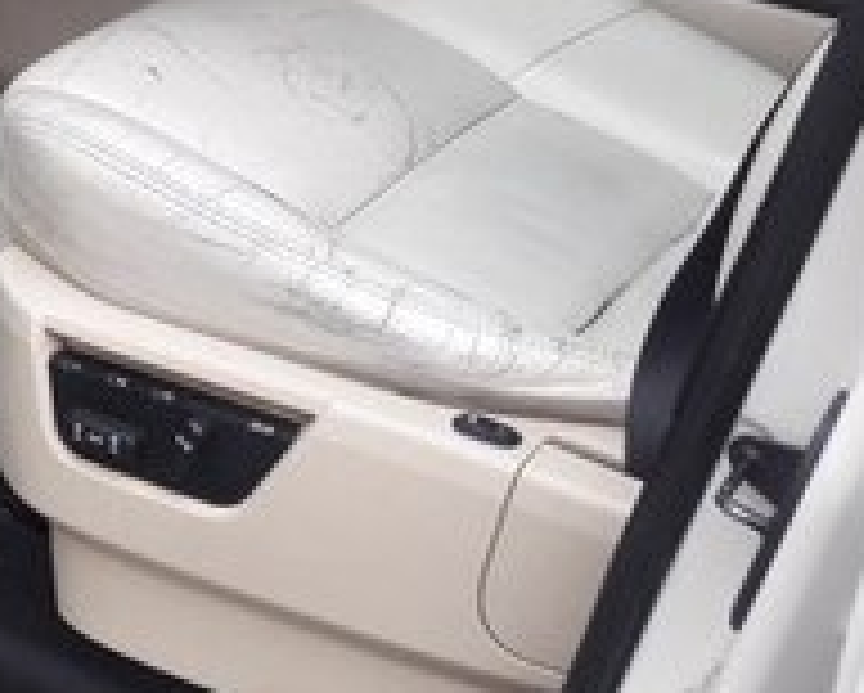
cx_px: -400
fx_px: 2406
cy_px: -205
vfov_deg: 15.6
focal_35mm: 94
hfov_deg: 18.3
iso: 40
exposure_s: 1/50
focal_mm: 3.7
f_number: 1.9
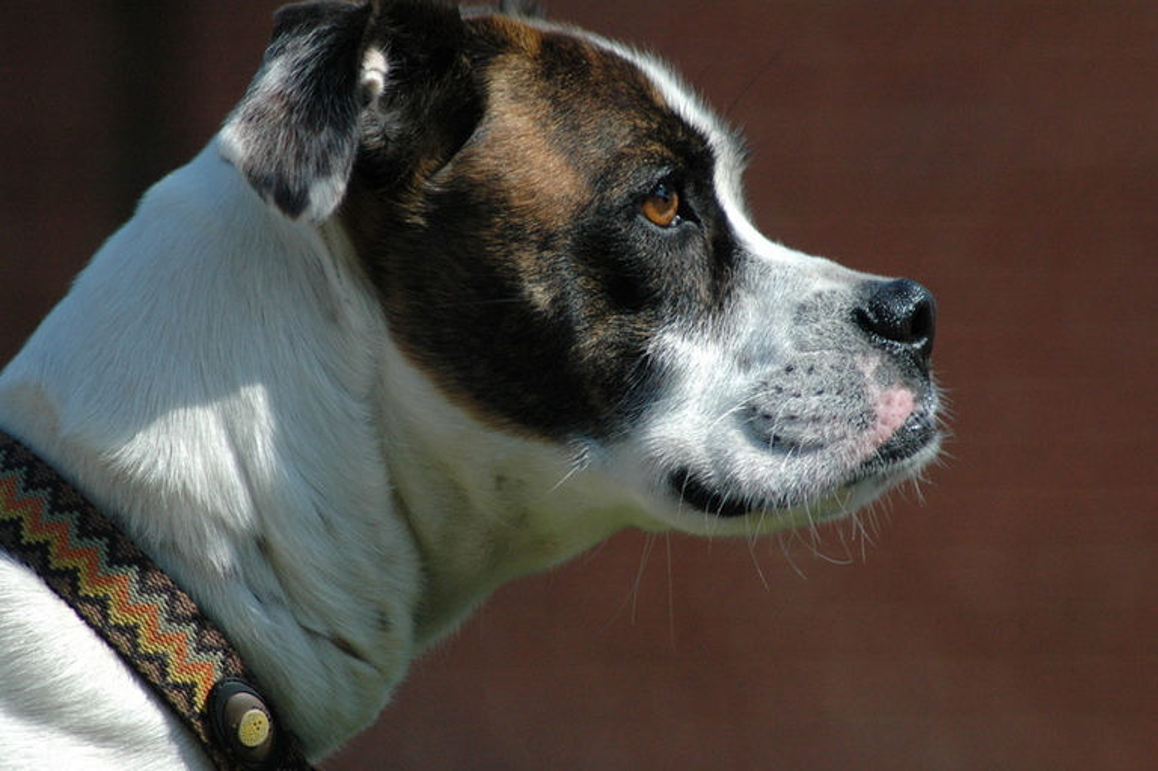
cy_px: 386
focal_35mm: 450
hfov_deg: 4.6
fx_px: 14465
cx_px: 579
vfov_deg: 3.1
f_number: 5.6
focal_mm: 300
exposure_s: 1/2000
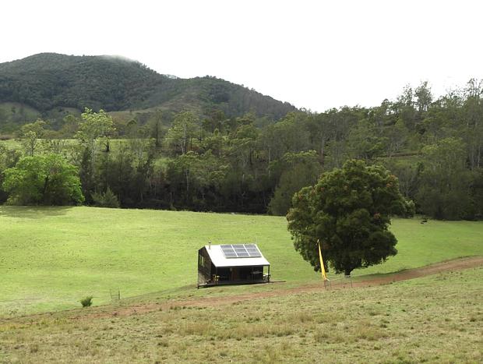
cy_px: 182
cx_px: 242
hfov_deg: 42.0
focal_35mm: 45
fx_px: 629
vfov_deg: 32.3
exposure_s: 1/500
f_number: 4
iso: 100
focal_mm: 8.1
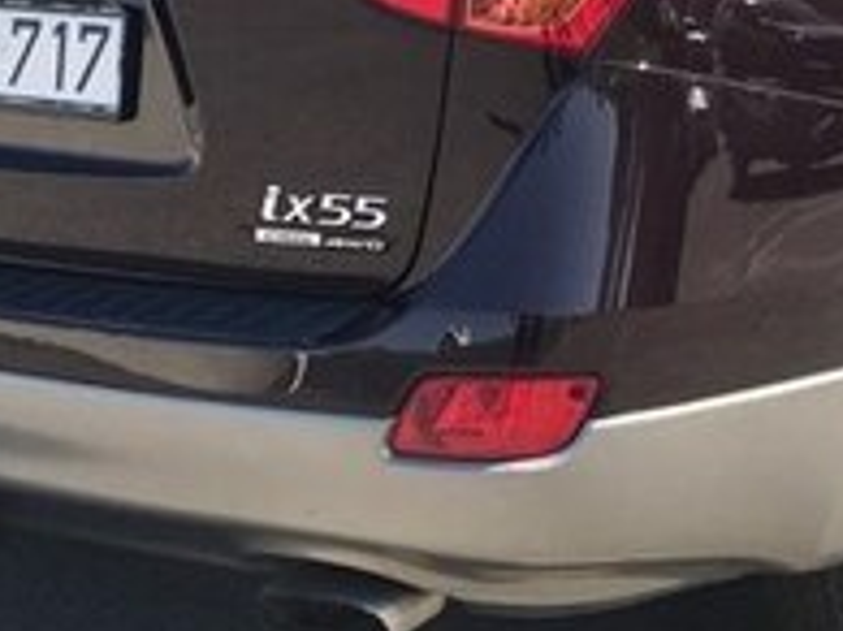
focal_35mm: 95
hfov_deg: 20.6
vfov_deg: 15.0
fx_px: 2312
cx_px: 514
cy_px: -115
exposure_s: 1/1182
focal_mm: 3.99
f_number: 1.8
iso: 20
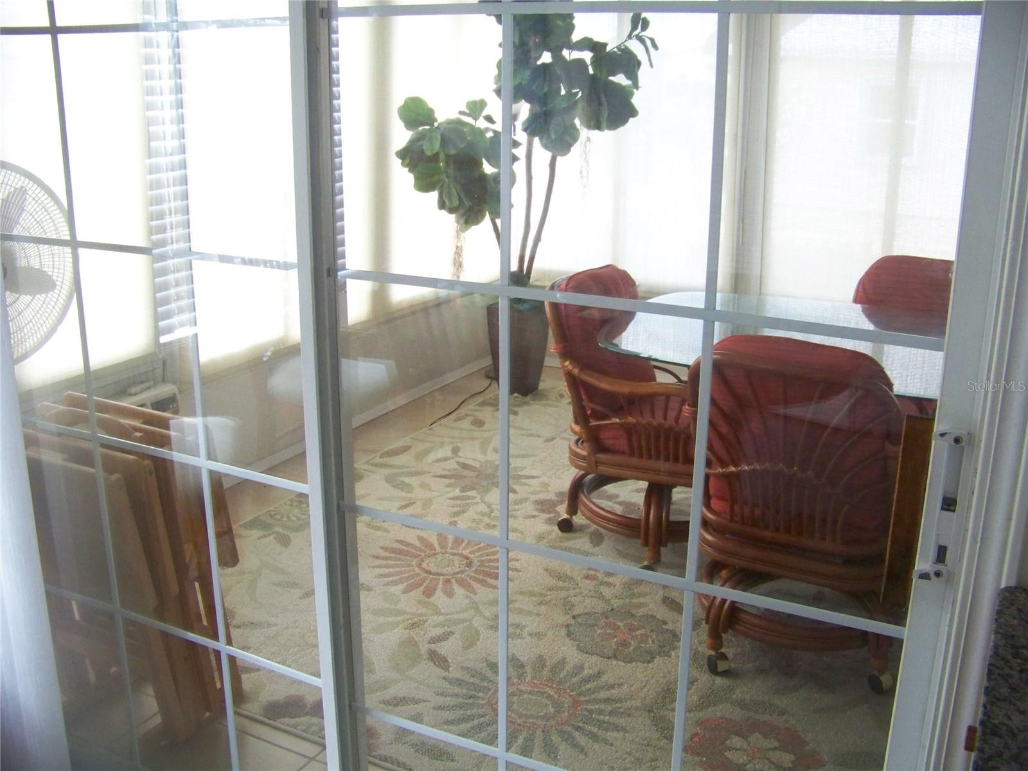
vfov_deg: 39.7
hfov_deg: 51.4
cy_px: 386
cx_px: 514
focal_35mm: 36
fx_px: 1069
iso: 320
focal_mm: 5.85
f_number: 2.8
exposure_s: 1/30
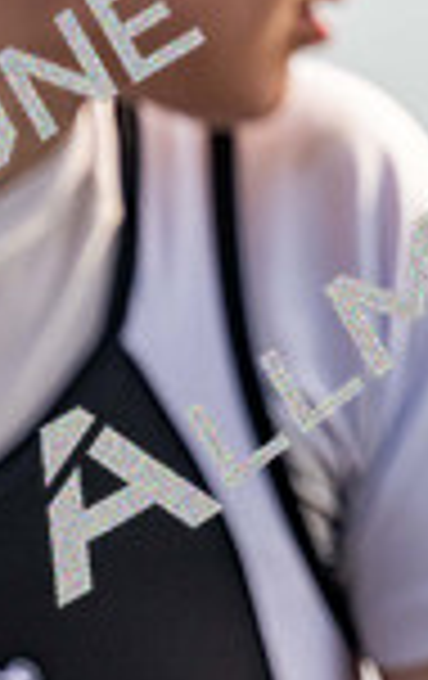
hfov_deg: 0.6
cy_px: -92
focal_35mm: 2342
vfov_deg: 0.9
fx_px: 43502
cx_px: 955
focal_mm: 600
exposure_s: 1/2500
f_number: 4
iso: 250
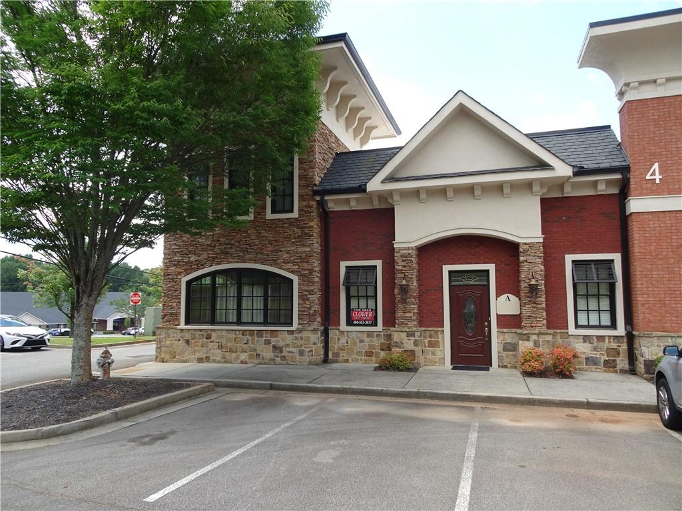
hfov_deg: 71.6
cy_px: 256
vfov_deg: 56.8
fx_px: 473
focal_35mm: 24
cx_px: 341
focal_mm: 4.1
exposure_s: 1/250
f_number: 3.5
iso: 80
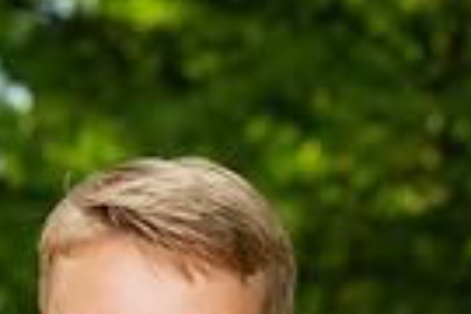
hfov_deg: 11.0
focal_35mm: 186
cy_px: 761
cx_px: 147
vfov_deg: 7.0
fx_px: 2433
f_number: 4.5
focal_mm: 56
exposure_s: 1/500
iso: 400
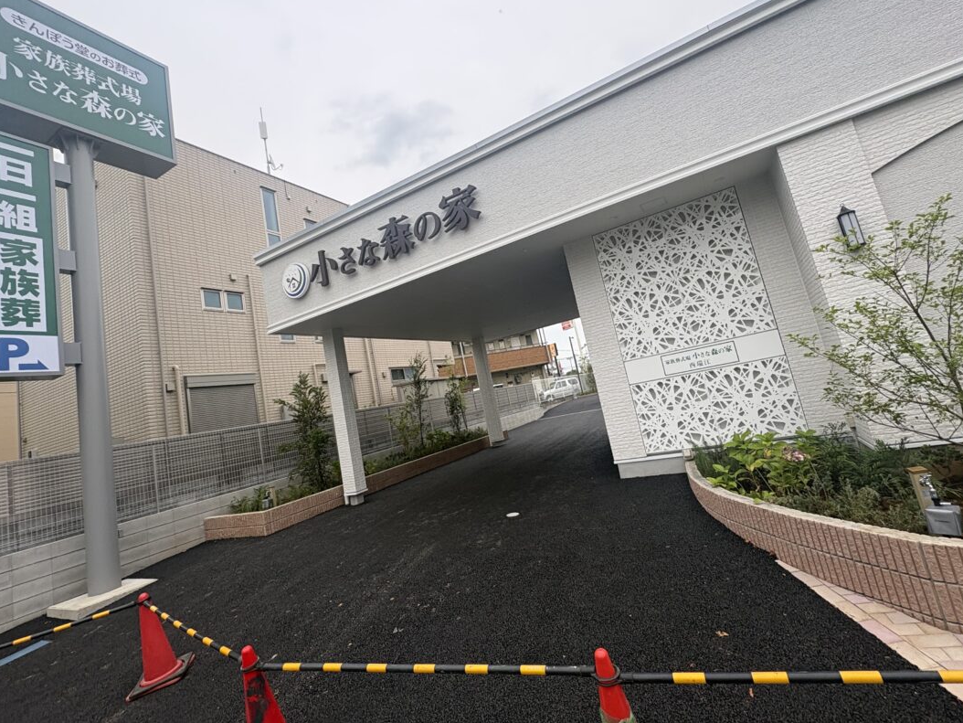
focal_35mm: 17
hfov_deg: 91.0
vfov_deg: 74.6
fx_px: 473
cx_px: 479
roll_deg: +11.2
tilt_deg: +11.0
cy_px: 329
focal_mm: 2.22
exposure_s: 1/211
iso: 50
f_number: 2.2
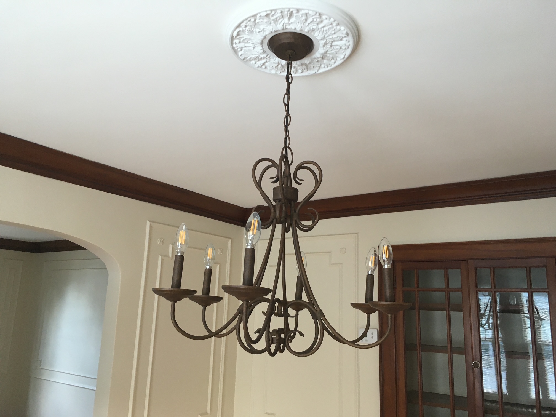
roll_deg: -1.2
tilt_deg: +10.3
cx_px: 278
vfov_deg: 48.2
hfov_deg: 61.7
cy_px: 208
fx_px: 466
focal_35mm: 29
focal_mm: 4.15
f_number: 2.2
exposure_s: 1/30
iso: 50
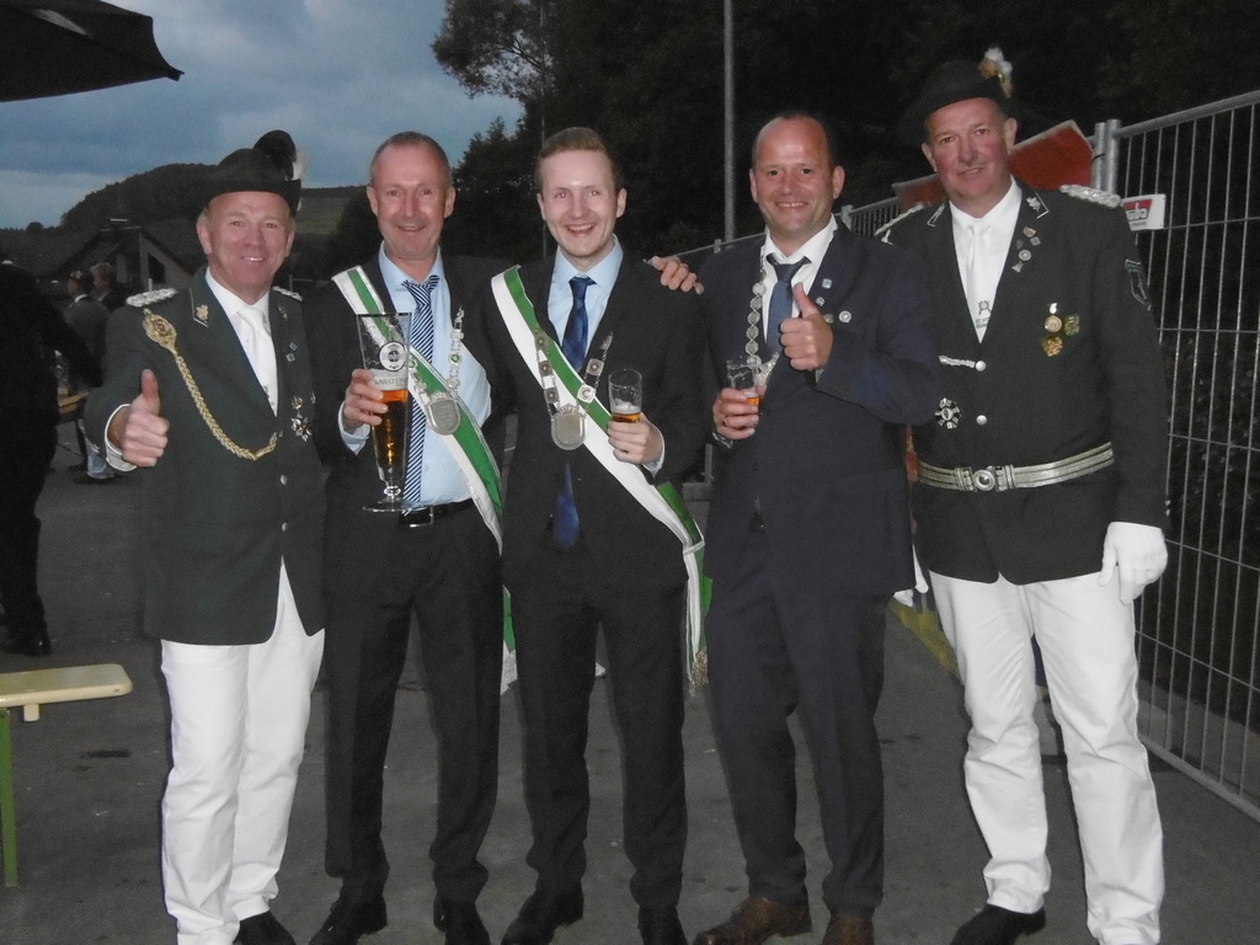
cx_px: 630
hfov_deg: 43.9
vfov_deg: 33.6
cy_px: 472
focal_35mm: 43
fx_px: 1565
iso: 800
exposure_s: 1/125
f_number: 3.8
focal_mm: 7.7
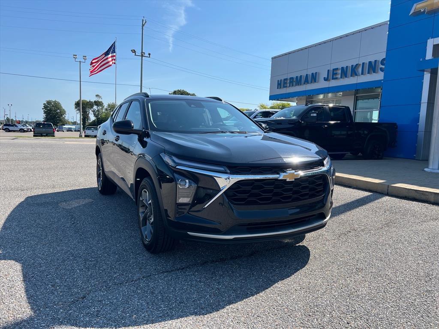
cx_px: 220
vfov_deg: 53.1
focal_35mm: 26
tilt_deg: -5.5
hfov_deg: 67.3
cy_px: 164
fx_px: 330
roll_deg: -2.2
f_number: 1.5
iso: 50
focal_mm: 5.7
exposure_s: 1/2404
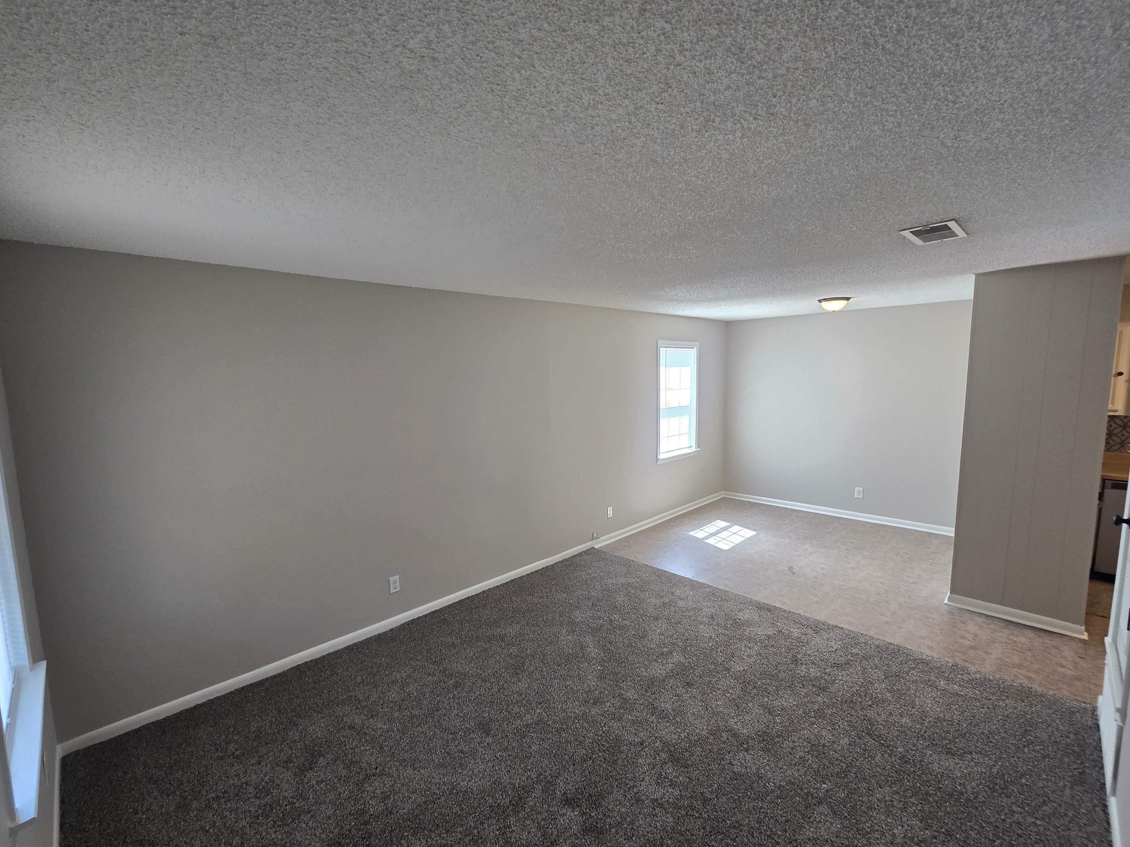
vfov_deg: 85.7
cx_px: 546
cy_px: 428
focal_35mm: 14
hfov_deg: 102.0
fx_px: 457
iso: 125
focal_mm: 2.2
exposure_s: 1/60
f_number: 2.2
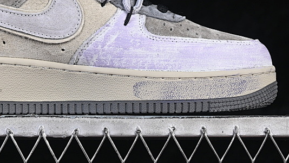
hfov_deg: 13.5
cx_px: 71
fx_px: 1218
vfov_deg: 7.6
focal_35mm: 159
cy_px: -8
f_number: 7.1
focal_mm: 50
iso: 160
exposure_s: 1/80
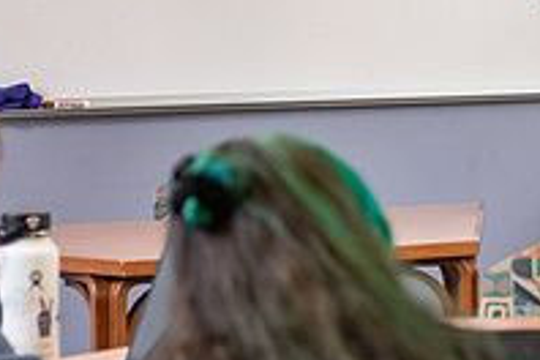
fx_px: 2895
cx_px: 510
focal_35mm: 193
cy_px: 110
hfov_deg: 10.6
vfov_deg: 7.1
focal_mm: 66
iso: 640
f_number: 3.2
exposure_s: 1/200
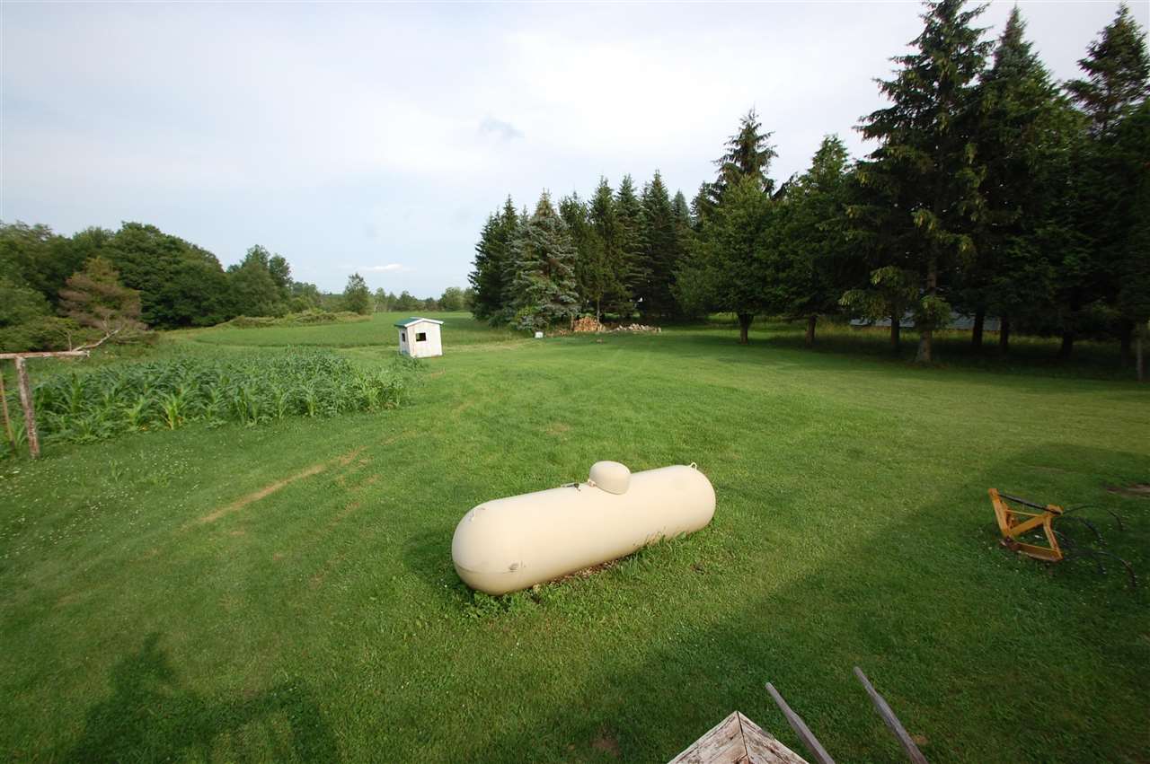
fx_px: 479
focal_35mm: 15
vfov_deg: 77.2
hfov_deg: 100.4
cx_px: 575
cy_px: 382
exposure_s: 1/200
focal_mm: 10
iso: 200
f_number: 7.1
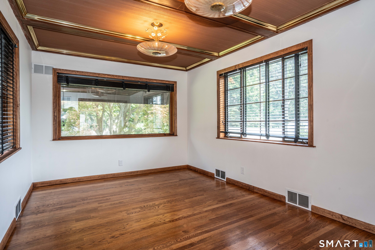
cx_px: 188
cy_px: 125
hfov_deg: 86.9
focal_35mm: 19
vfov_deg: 64.6
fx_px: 198
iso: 400
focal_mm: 19
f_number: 11
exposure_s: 1/20
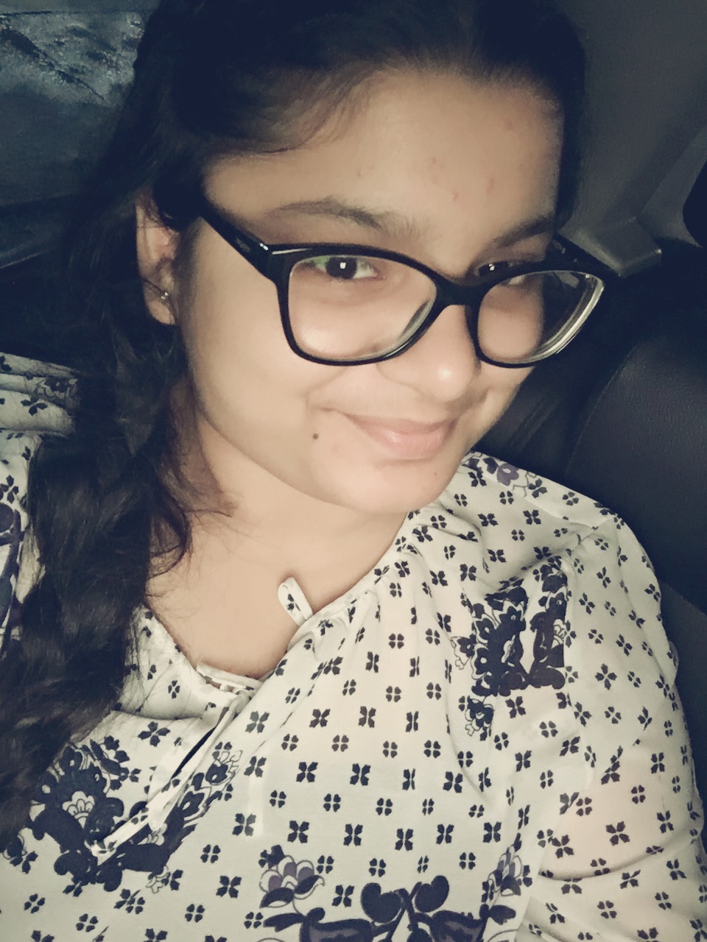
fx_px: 844
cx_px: 354
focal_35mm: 31
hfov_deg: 45.4
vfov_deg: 58.4
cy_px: 471
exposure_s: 1/20
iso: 500
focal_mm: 2.65
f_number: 2.2
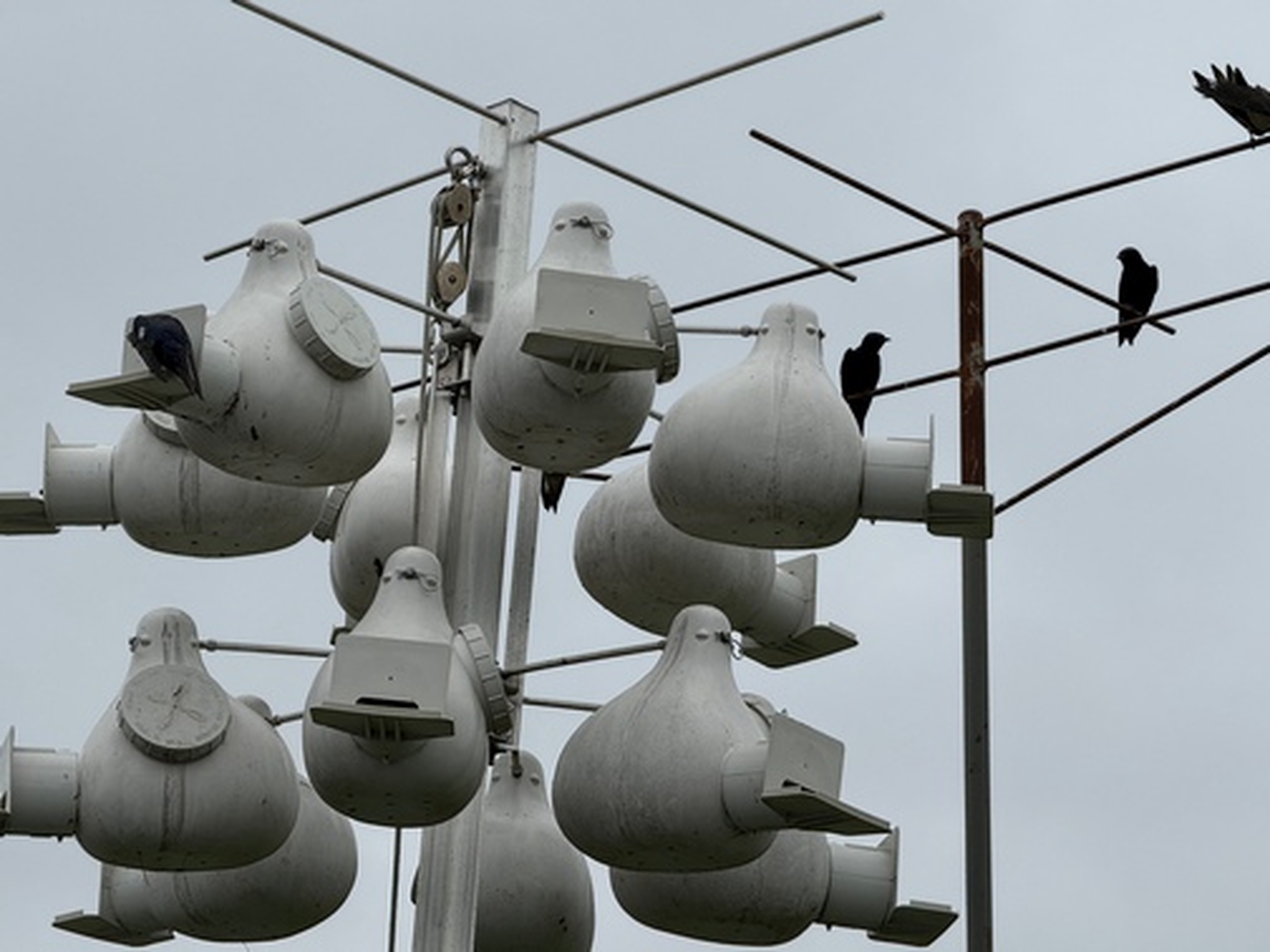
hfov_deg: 16.4
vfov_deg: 12.3
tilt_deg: +20.2
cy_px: 476
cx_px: 635
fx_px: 4403
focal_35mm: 120
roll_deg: -4.5
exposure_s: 1/3058
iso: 64
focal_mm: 15.66
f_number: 2.8
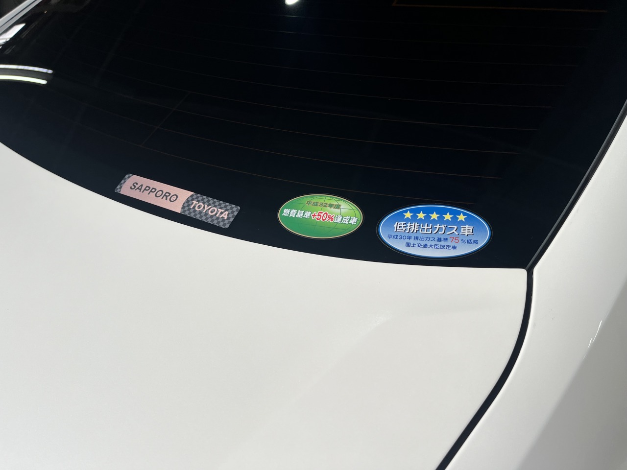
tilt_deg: -36.8
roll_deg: +6.5
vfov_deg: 53.1
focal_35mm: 26
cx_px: 314
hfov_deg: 67.3
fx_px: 471
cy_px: 235
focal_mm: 5.1
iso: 50
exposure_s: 1/397
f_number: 1.6
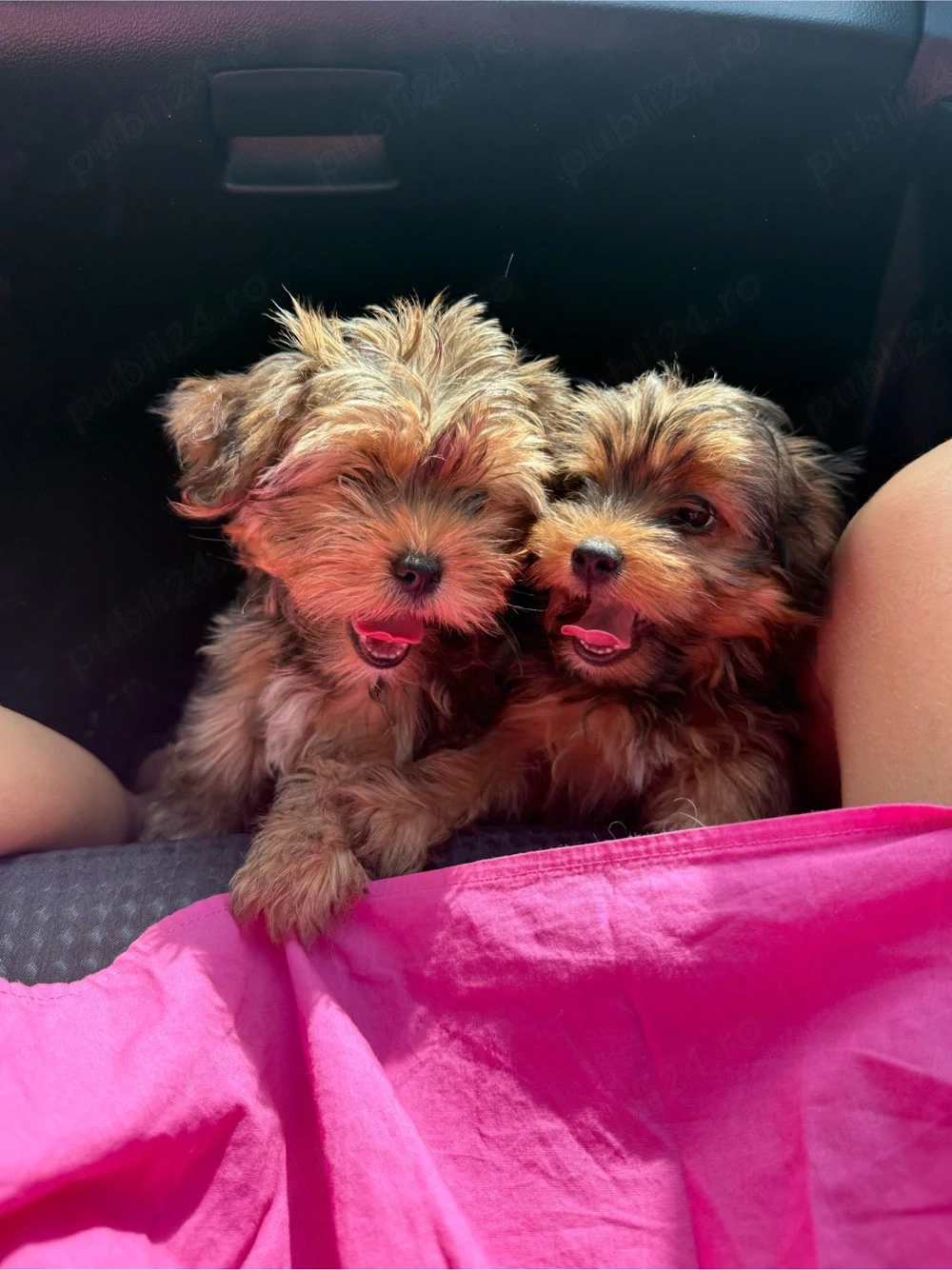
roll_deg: -10.8
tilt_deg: -39.7
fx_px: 880
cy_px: 635
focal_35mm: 24
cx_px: 476
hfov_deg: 56.8
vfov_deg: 71.6
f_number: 1.78
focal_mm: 6.76
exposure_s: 1/637
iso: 80
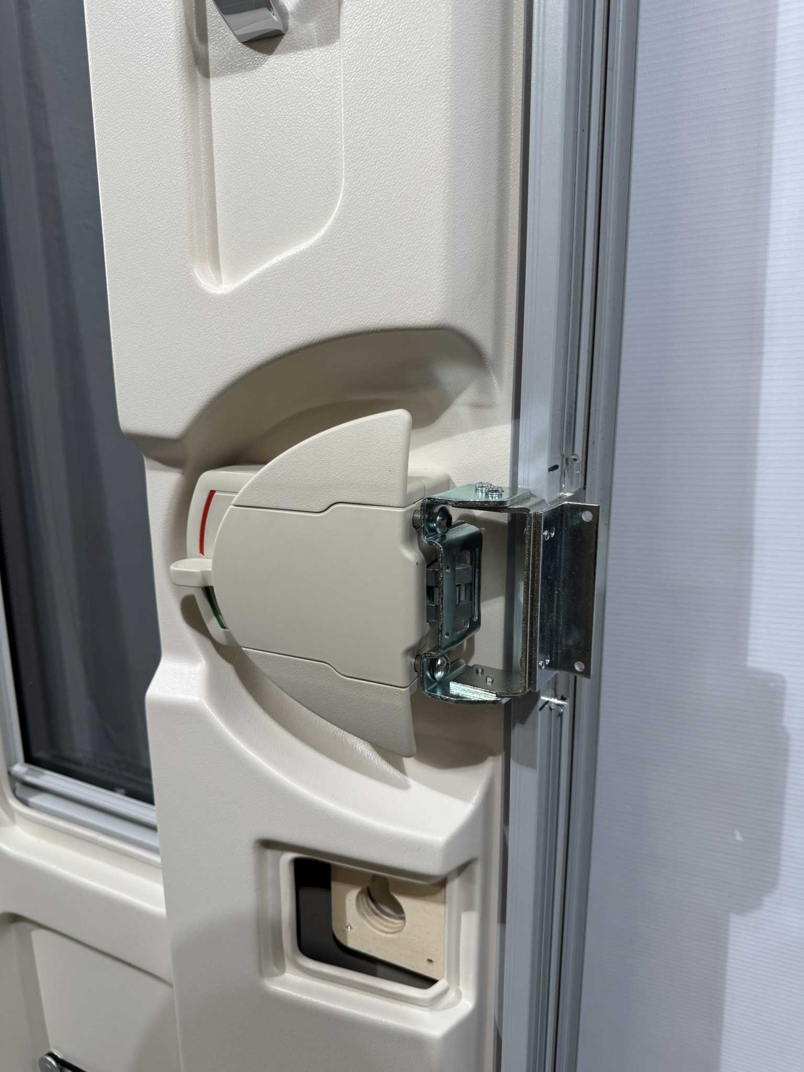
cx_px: 402
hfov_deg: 56.8
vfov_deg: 71.6
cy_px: 536
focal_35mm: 24
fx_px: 743
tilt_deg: -16.1
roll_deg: +3.1
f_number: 1.78
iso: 50
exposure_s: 1/137
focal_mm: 6.76
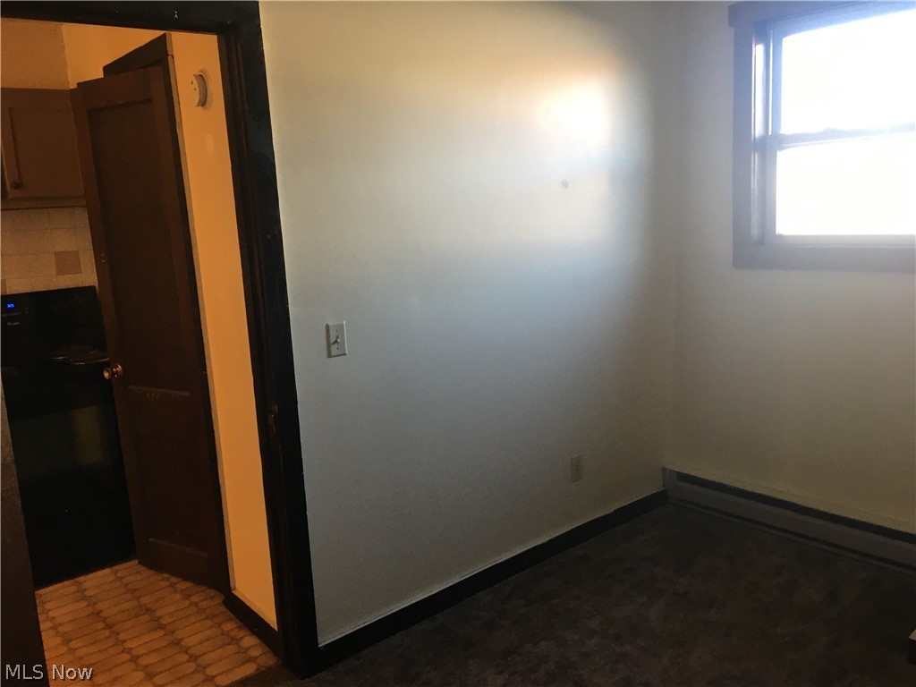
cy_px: 344
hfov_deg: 61.7
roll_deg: +3.1
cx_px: 458
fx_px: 767
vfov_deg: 48.2
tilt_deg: -7.0
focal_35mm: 29
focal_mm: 4.15
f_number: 2.2
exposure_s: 1/30
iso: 50
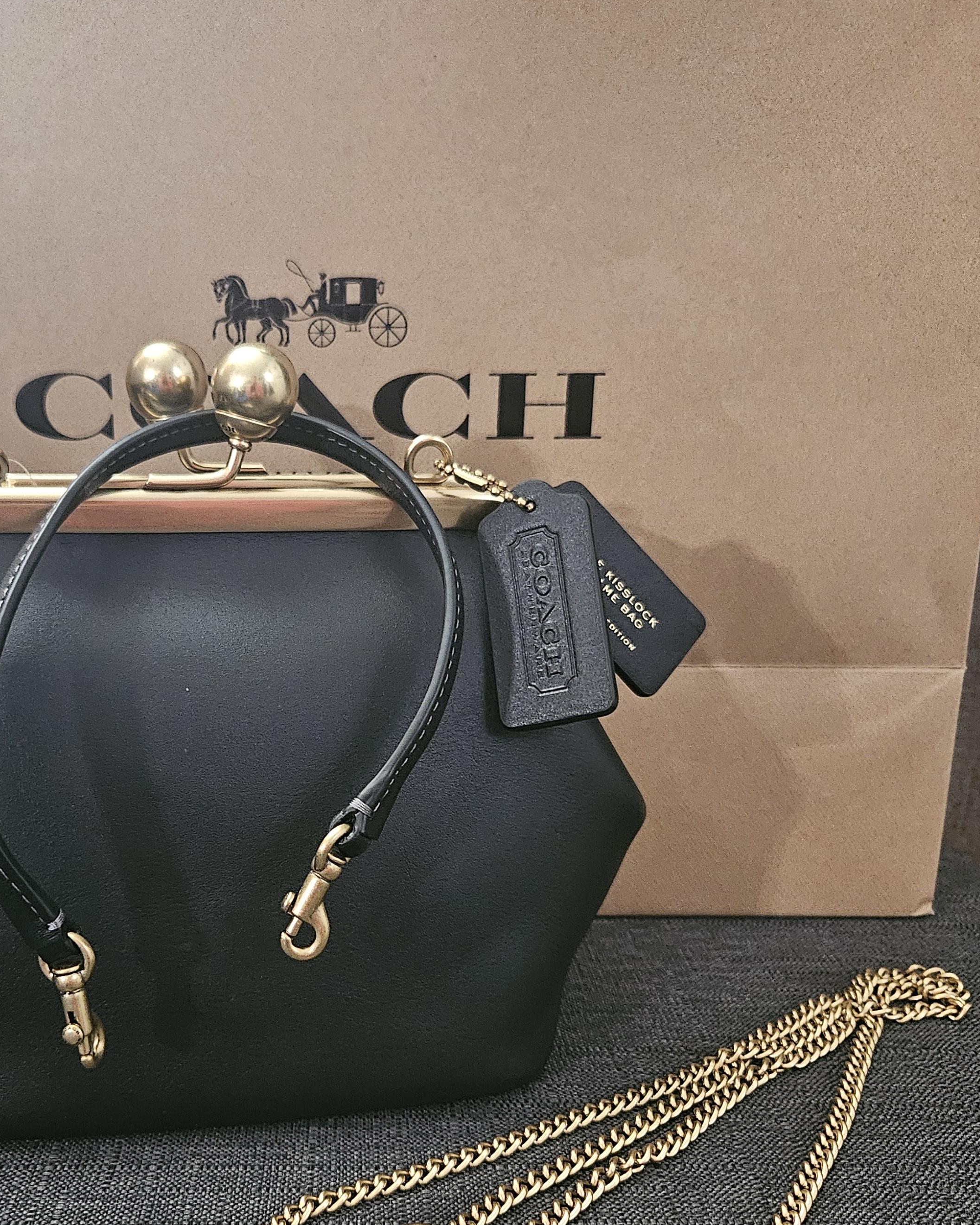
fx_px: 1233
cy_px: 744
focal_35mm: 34
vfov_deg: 52.4
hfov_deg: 42.7
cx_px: 314
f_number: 1.8
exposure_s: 1/24
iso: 1250
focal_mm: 5.4
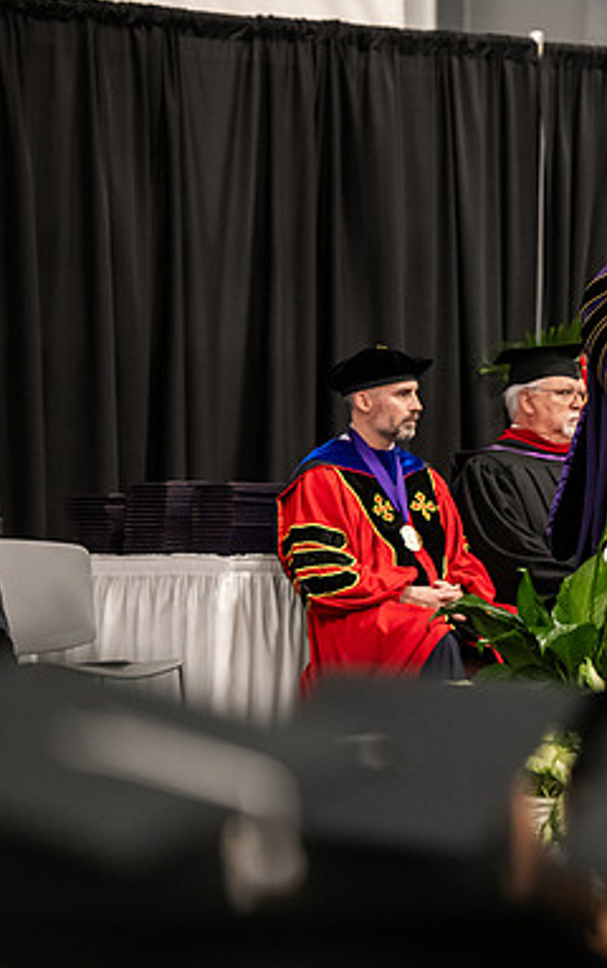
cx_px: 675
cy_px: 481
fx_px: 5706
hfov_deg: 6.1
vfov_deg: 9.7
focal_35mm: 216
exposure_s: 1/200
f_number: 3.2
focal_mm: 140
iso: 3200
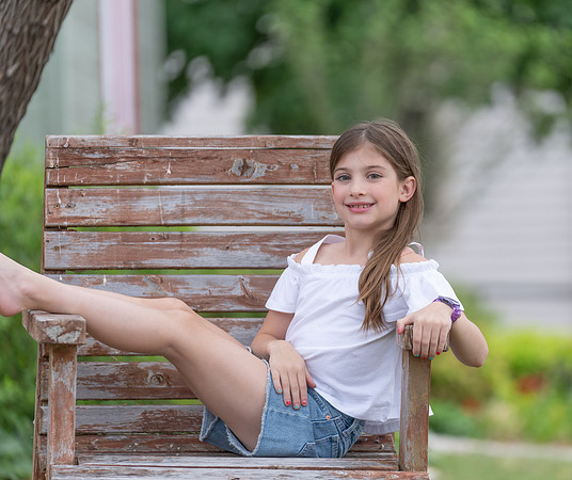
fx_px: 3751
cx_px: 368
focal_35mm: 217
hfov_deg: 8.7
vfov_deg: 7.3
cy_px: 245
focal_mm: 174
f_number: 2.8
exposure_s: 1/320
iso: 320
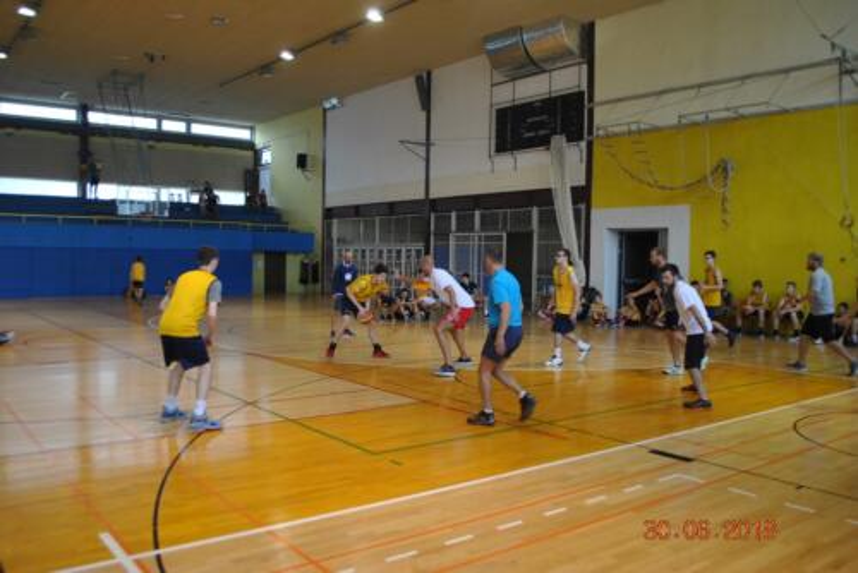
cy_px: 286
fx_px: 715
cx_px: 429
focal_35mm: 30
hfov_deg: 61.9
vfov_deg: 43.7
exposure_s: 1/80
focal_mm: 20
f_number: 4.5
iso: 200
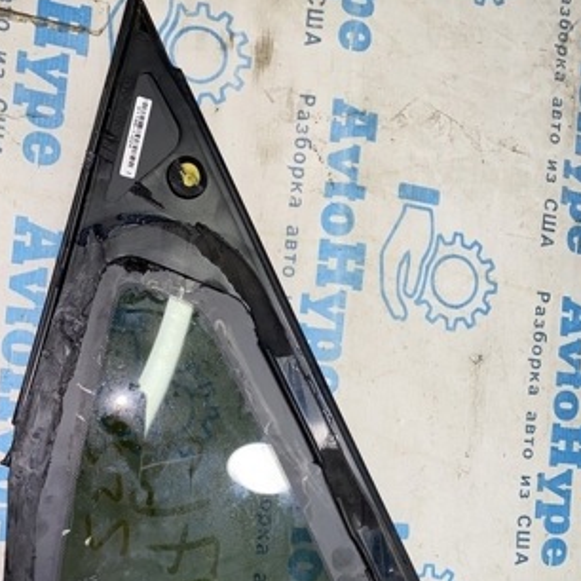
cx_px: 264
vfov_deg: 45.1
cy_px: 406
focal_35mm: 36
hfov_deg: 46.0
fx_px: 684
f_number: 1.8
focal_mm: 4.25
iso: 32
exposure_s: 1/155
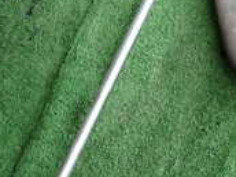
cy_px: 81
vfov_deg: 17.0
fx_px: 593
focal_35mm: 87
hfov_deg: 18.6
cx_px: 399
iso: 100
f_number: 2
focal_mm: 4.5
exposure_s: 1/160
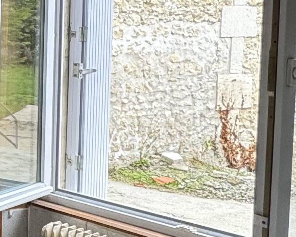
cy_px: 48
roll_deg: +0.9
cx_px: -296
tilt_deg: -3.4
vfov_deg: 20.2
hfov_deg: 17.8
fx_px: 657
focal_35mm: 75
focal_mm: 2.22
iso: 125
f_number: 2.2
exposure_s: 1/99
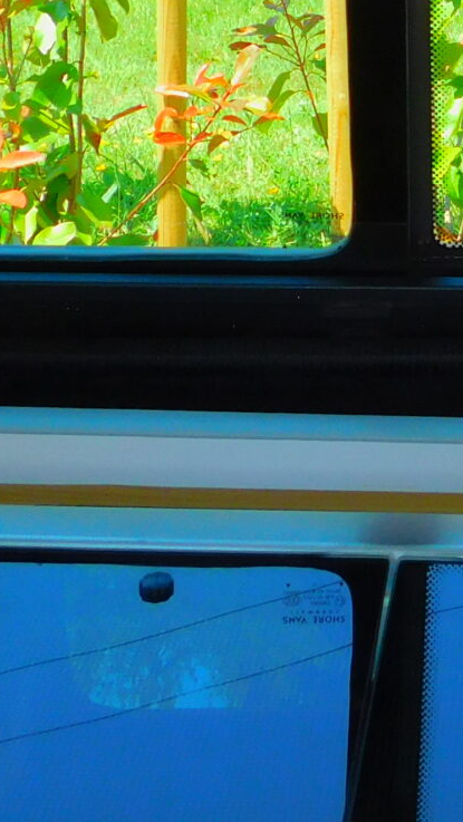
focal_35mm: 87
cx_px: 612
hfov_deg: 13.4
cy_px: -182
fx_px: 1897
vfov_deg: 22.4
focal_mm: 4
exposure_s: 1/80
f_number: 3
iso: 125
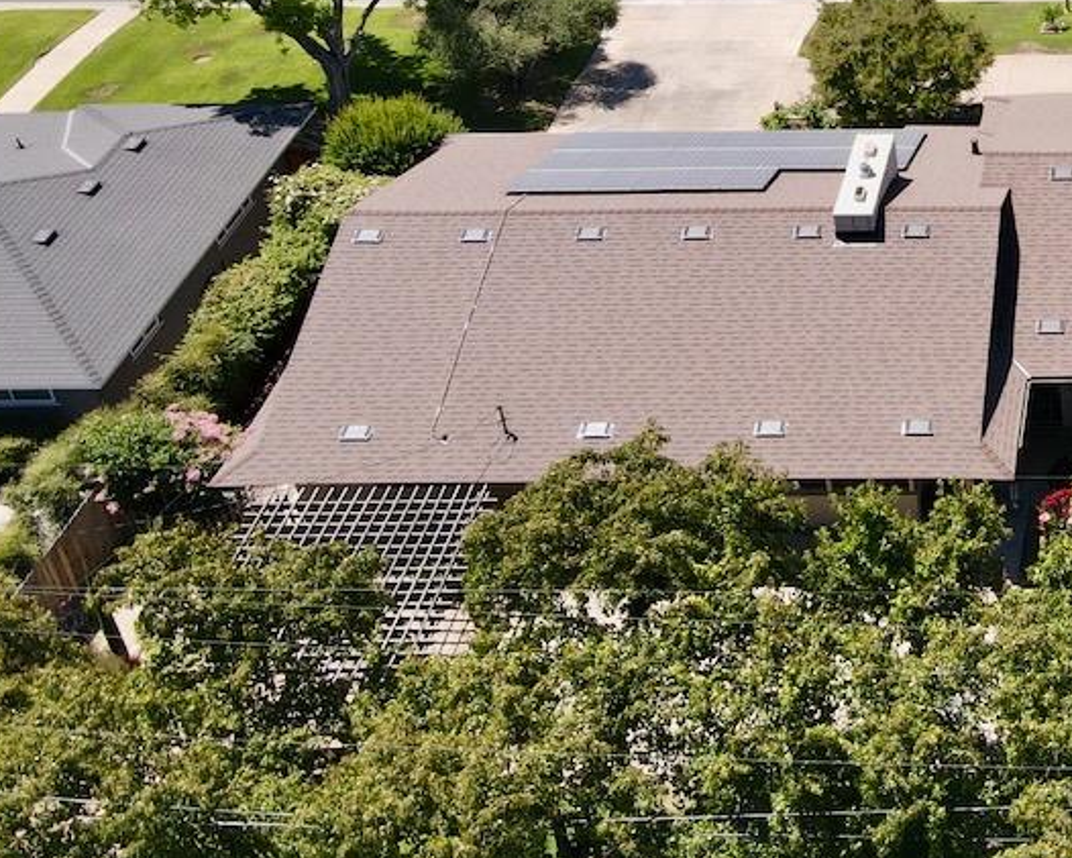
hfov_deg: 28.8
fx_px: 1809
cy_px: 2
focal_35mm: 57
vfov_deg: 25.4
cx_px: 1276
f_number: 2.8
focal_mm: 4.5
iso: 100
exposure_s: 1/400
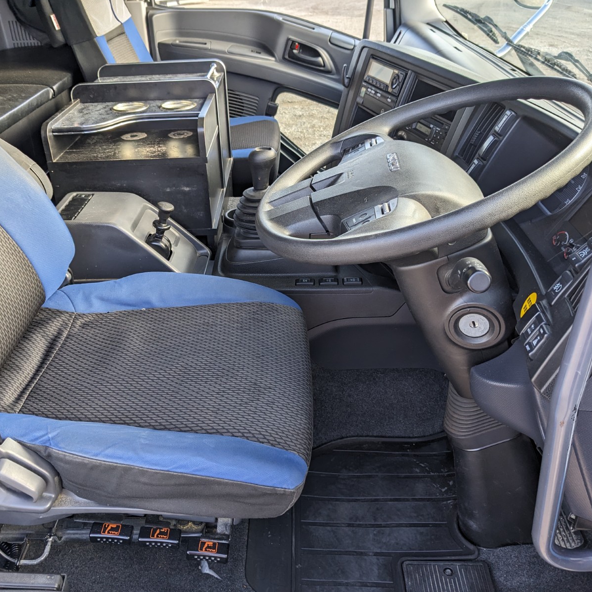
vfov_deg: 51.1
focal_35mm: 32
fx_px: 619
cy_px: 296
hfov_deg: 51.0
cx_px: 261
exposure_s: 1/166
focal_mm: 4.38
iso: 40
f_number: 1.73
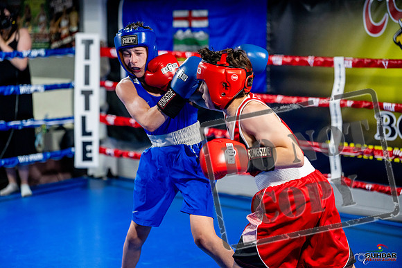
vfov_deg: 18.2
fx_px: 838
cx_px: 201
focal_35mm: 75
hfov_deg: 27.0
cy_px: 134
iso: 4000
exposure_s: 1/1000
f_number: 2
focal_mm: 75
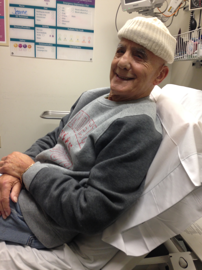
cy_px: 135
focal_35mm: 33
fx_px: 257
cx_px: 101
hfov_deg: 42.9
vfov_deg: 55.4
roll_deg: -1.7
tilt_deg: -7.3
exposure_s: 1/20
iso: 64
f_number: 2.4
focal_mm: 4.12
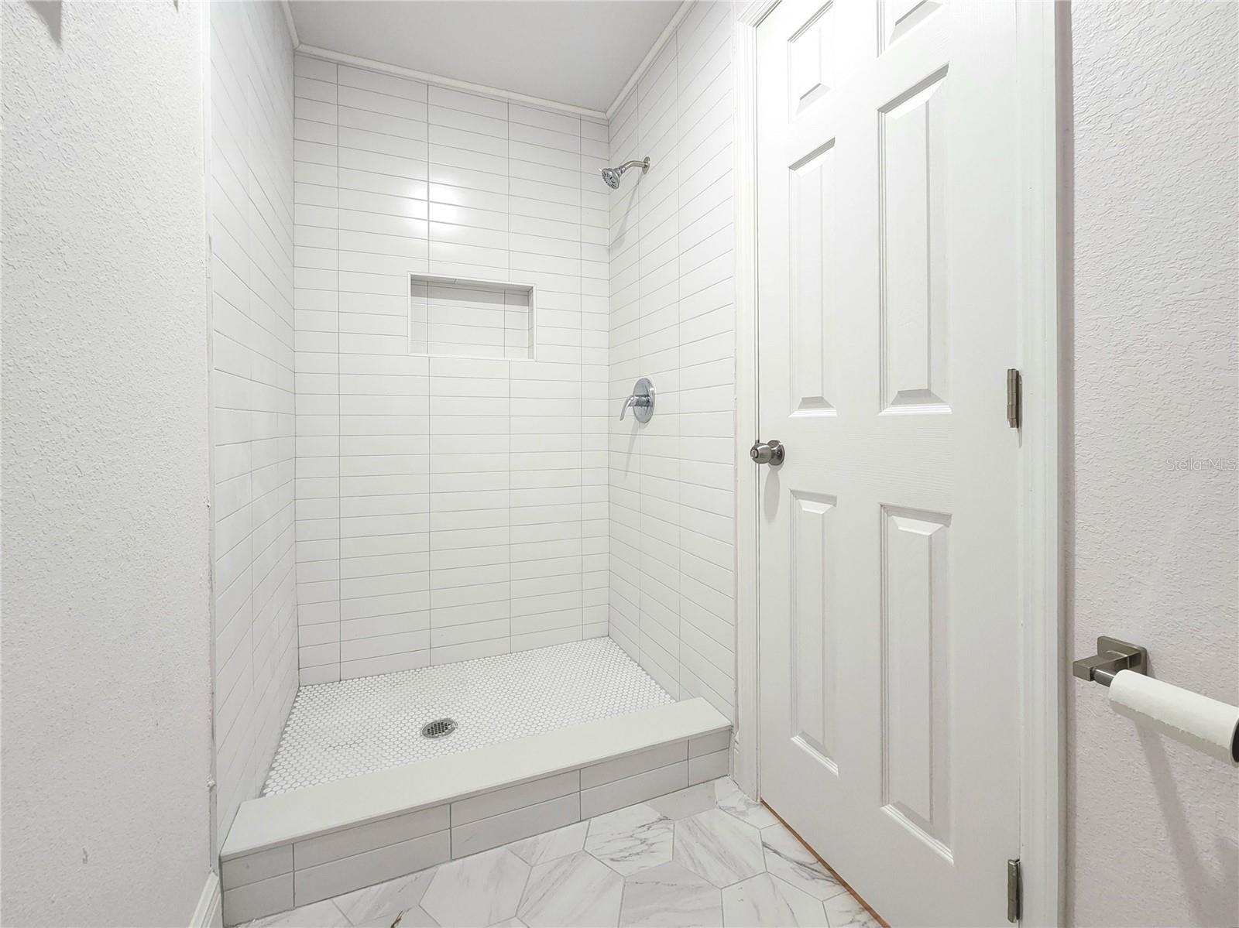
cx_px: 620
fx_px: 465
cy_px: 464
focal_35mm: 13
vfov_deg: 89.9
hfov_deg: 106.2
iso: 320
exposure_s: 1/60.2
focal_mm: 2.2
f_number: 2.2
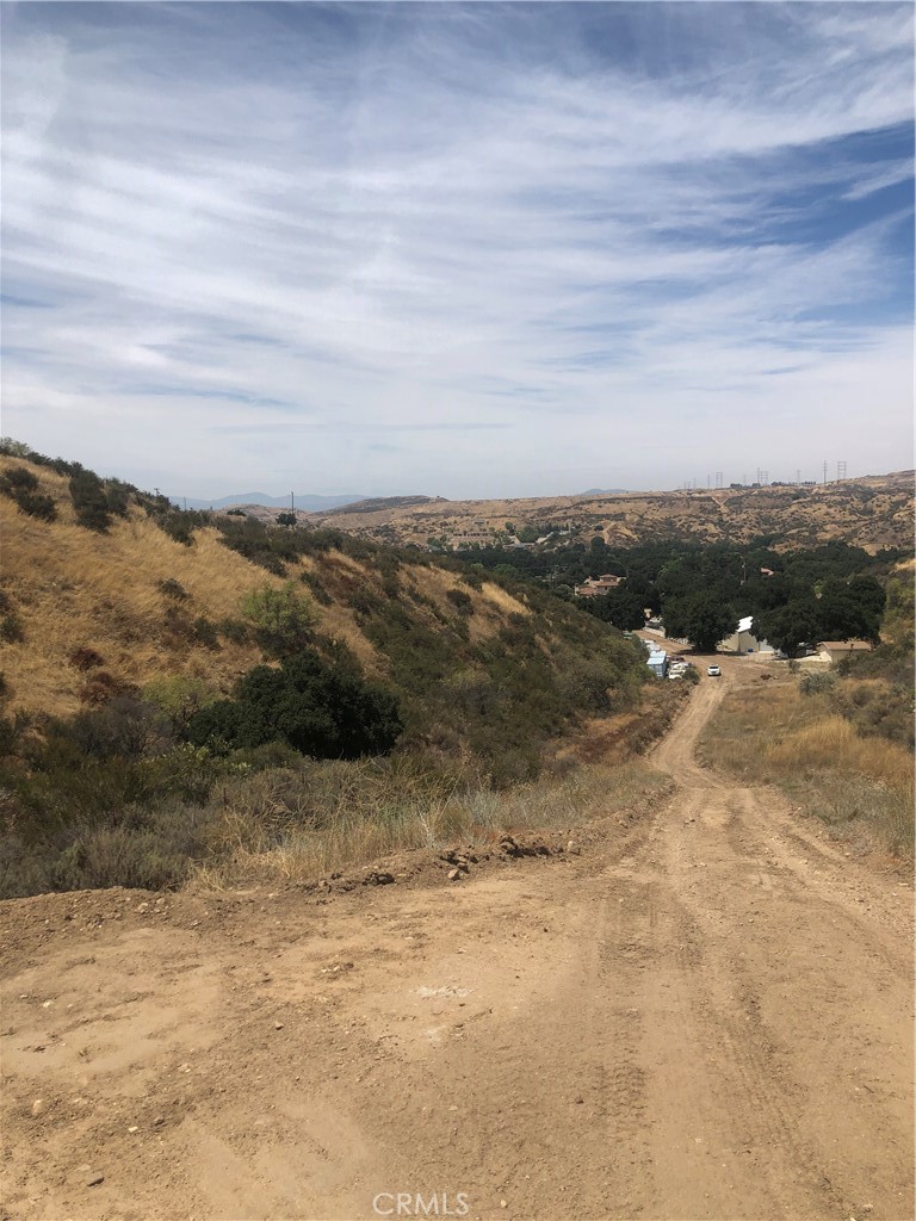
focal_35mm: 28
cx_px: 458
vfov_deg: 63.4
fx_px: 988
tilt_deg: -4.8
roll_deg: -0.5
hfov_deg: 49.7
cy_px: 610
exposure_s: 1/3205
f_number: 1.8
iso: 20
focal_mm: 3.99
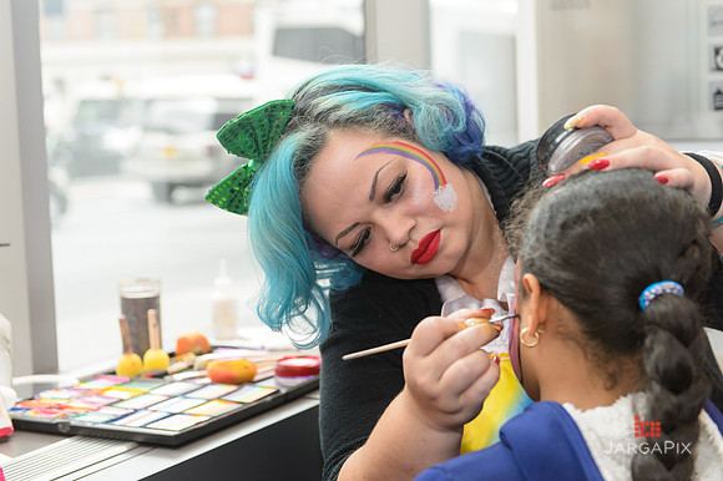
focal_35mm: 62
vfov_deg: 21.9
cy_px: 240
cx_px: 362
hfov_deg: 32.4
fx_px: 1244
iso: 1250
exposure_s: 1/200
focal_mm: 62
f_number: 3.5
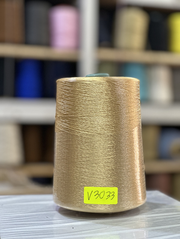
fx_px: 534
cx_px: 90
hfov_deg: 19.1
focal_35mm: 77
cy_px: 120
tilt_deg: +0.5
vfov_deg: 25.3
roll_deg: -1.2
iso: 160
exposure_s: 1/33
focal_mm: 9
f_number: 2.8
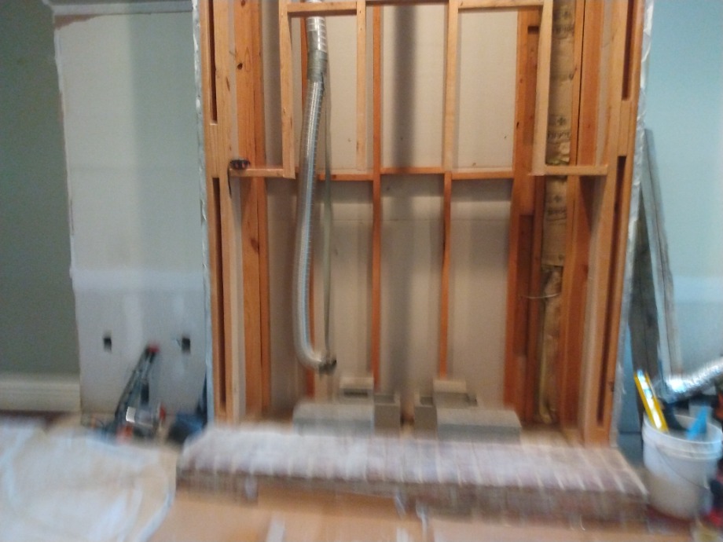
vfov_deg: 66.0
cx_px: 362
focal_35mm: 20
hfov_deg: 81.7
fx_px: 418
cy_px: 271
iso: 844
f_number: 2
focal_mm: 3.54
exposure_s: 1/24
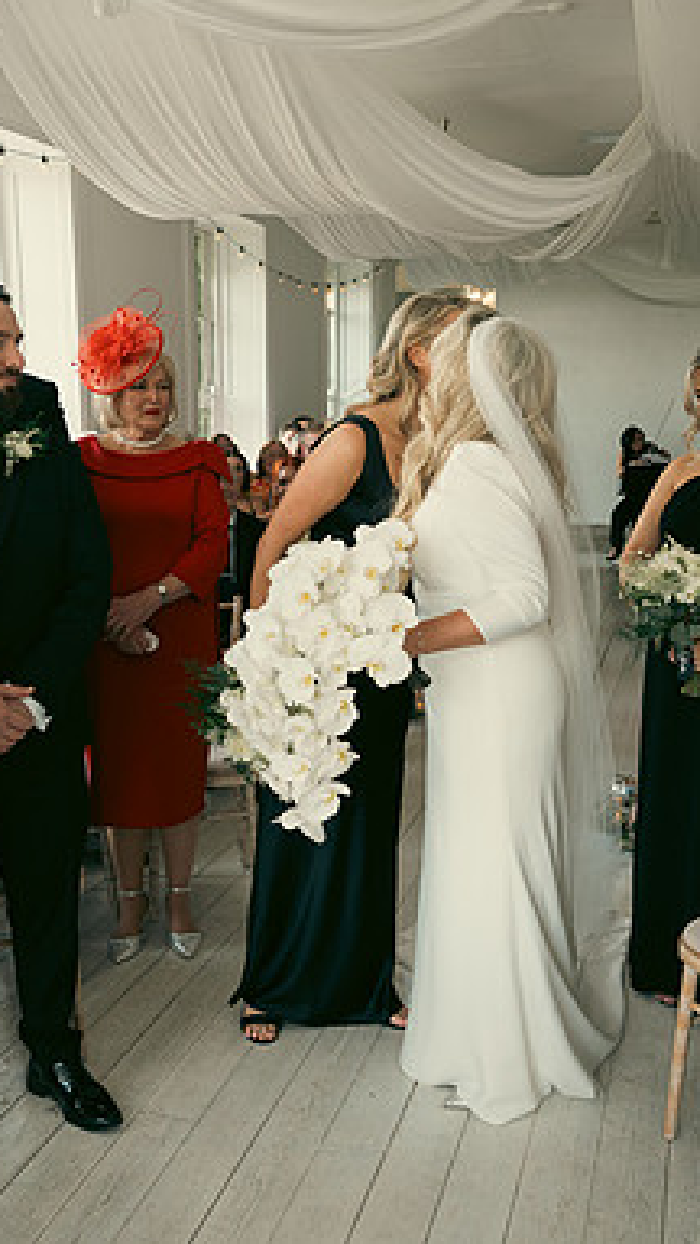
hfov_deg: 31.2
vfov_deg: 52.8
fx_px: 1254
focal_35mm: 38
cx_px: 321
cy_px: 620
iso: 500
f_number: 3.5
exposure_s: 1/160
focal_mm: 24
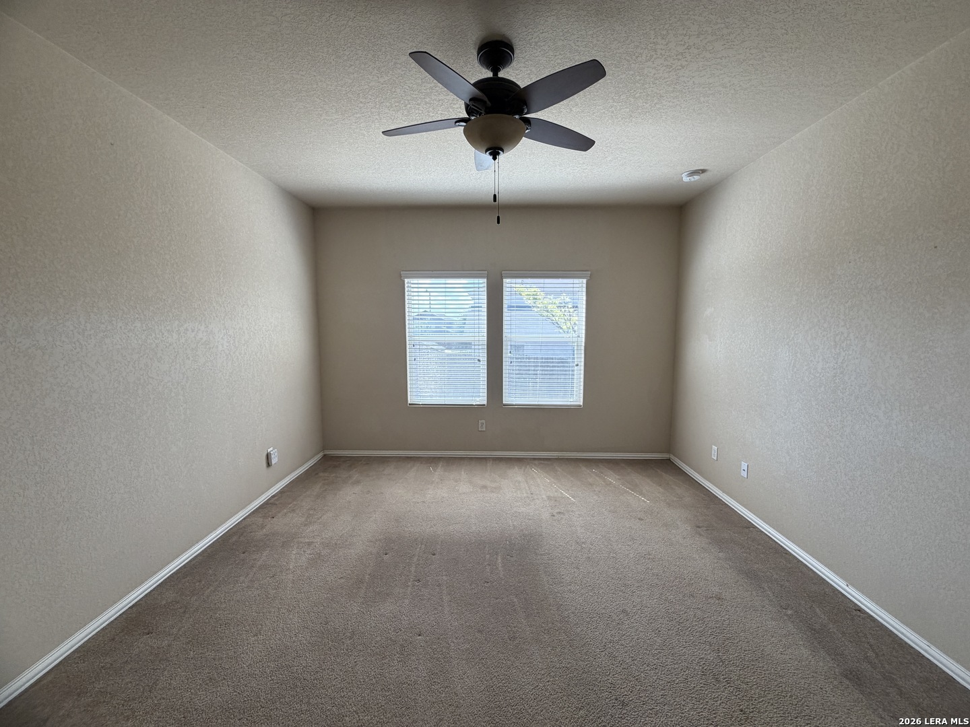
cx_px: 485
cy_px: 364
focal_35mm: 14
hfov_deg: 102.1
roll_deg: +0.5
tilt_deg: -6.0
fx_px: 392
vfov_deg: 85.7
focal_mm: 2.22
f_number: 2.2
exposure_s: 1/121
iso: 100
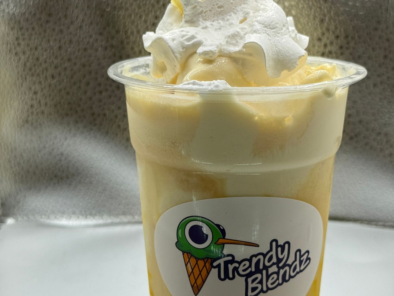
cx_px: 197
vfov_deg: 30.3
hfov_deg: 39.7
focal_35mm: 48
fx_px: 546
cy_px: 148
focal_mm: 6.76
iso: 64
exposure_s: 1/917
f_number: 1.78
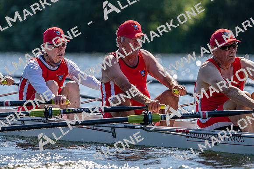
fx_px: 2576
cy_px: 84
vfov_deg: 3.8
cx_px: 127
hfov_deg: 5.6
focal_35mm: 365
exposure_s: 1/1600
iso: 250
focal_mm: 365
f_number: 6.3
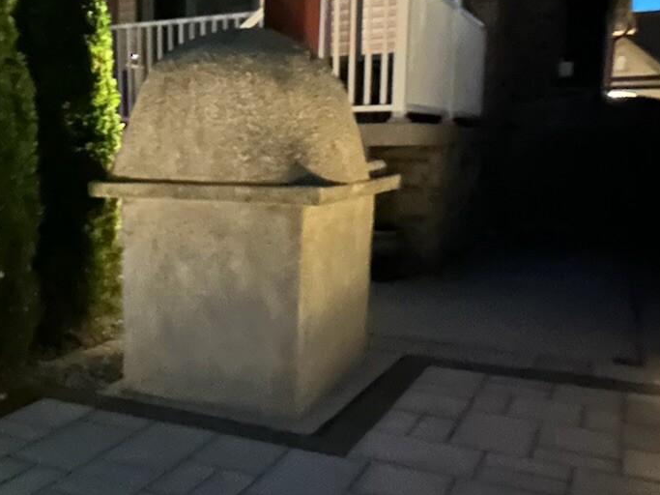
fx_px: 801
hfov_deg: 43.6
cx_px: 180
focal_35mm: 42
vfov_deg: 34.2
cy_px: 311
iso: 3200
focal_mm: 2.22
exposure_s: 1/4
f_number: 2.2
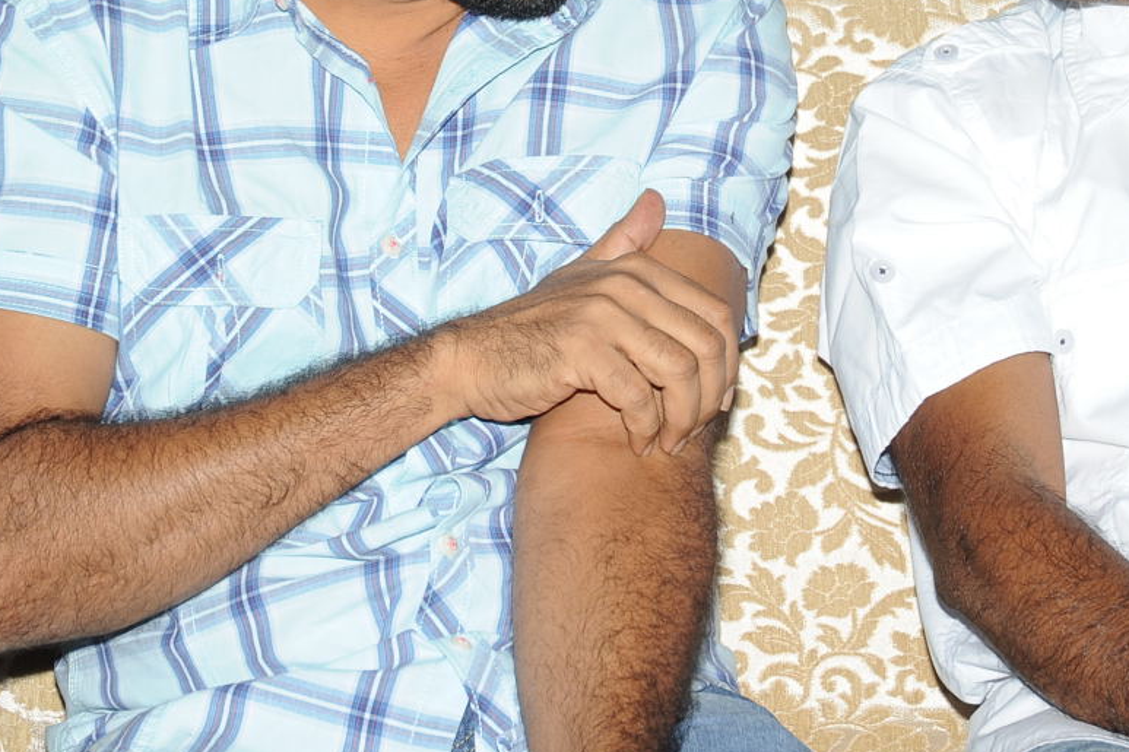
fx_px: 6615
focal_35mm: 211
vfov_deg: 6.5
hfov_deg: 9.8
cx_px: 634
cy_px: 101
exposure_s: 1/125
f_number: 7.1
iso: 400
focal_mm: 102
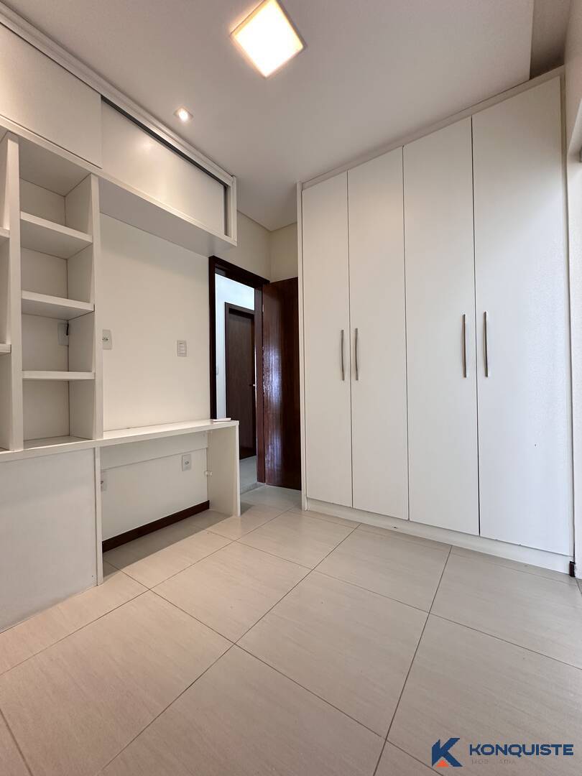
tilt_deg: +0.5
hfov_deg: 85.7
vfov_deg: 102.1
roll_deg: +0.1
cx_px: 291
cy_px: 388
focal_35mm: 14
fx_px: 314
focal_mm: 2.22
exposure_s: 1/60
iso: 200
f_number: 2.2
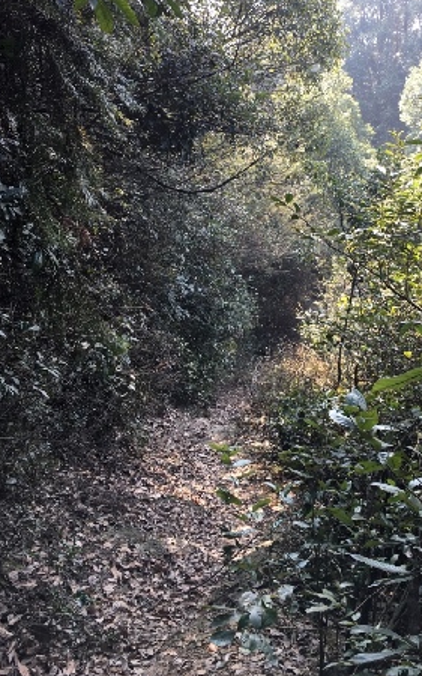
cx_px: 300
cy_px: 234
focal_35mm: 41
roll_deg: -0.8
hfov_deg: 30.8
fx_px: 755
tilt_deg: -11.7
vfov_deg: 47.6
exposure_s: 1/100
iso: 25
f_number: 2.2
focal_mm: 4.15
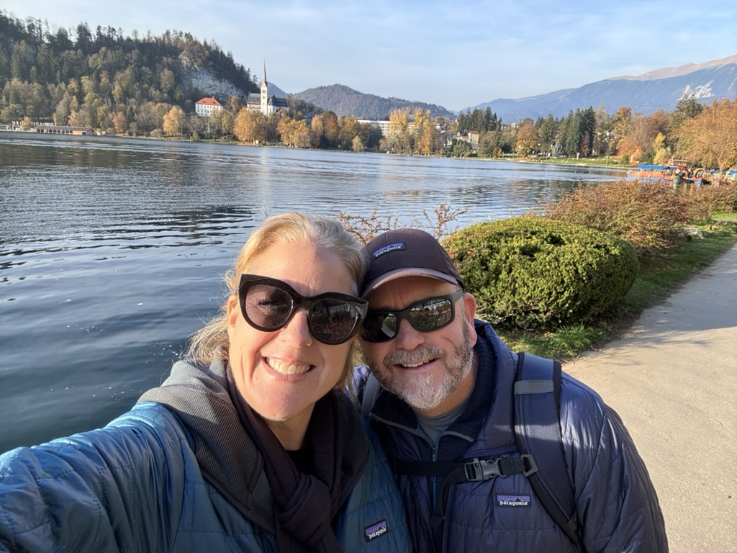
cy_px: 276
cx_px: 368
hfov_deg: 73.9
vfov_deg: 58.9
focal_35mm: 23
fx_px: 490
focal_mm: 2.69
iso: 25
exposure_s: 1/228
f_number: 1.9
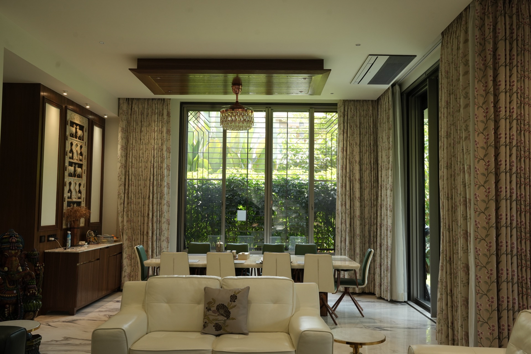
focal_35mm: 33
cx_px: 266
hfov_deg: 57.2
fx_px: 487
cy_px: 177
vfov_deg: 40.0
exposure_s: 1/60
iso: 800
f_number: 8
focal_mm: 33
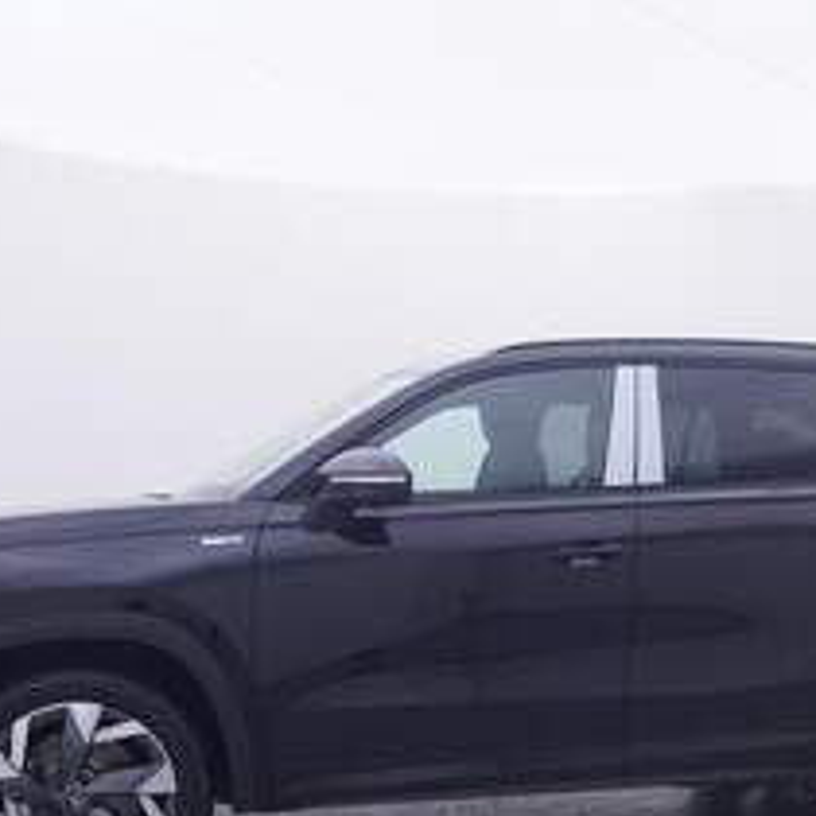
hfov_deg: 33.8
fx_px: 1337
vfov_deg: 33.6
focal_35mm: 50
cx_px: 507
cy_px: 554
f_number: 5
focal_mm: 15
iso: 200
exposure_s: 1/80
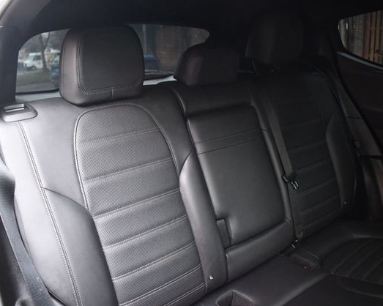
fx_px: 351
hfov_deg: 57.2
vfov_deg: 47.1
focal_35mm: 31
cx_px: 185
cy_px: 154
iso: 3200
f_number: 3.5
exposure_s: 1/100
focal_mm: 18
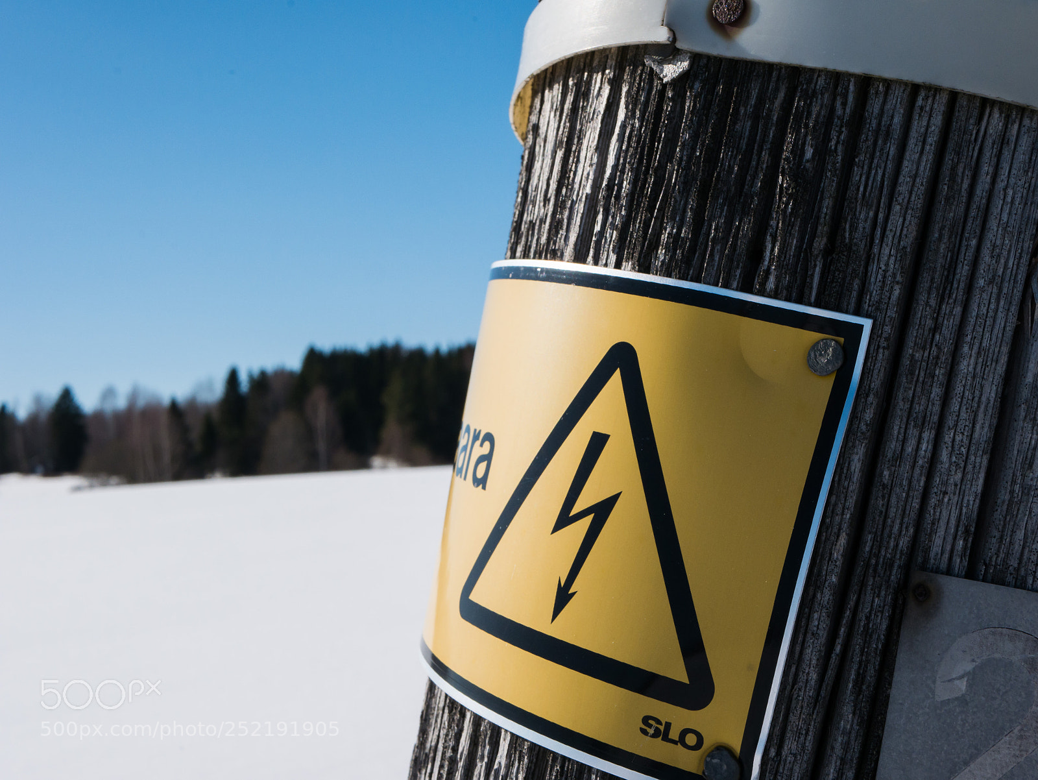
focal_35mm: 50
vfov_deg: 29.1
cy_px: 390
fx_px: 1500
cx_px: 519
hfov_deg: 38.2
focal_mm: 25
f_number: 11
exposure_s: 1/640
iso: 200
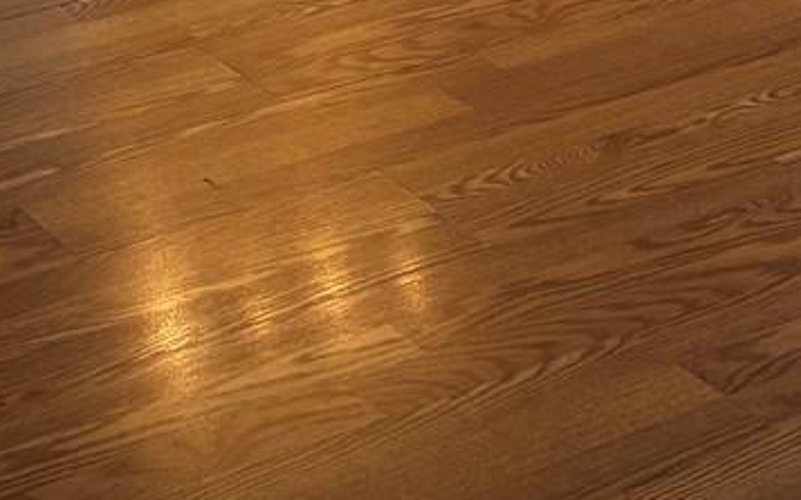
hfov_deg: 17.9
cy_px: -500
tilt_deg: -12.5
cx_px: 43
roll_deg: +1.7
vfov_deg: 10.5
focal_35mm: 114
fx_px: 2488
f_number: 1.78
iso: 250
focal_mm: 6.76
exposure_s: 1/60
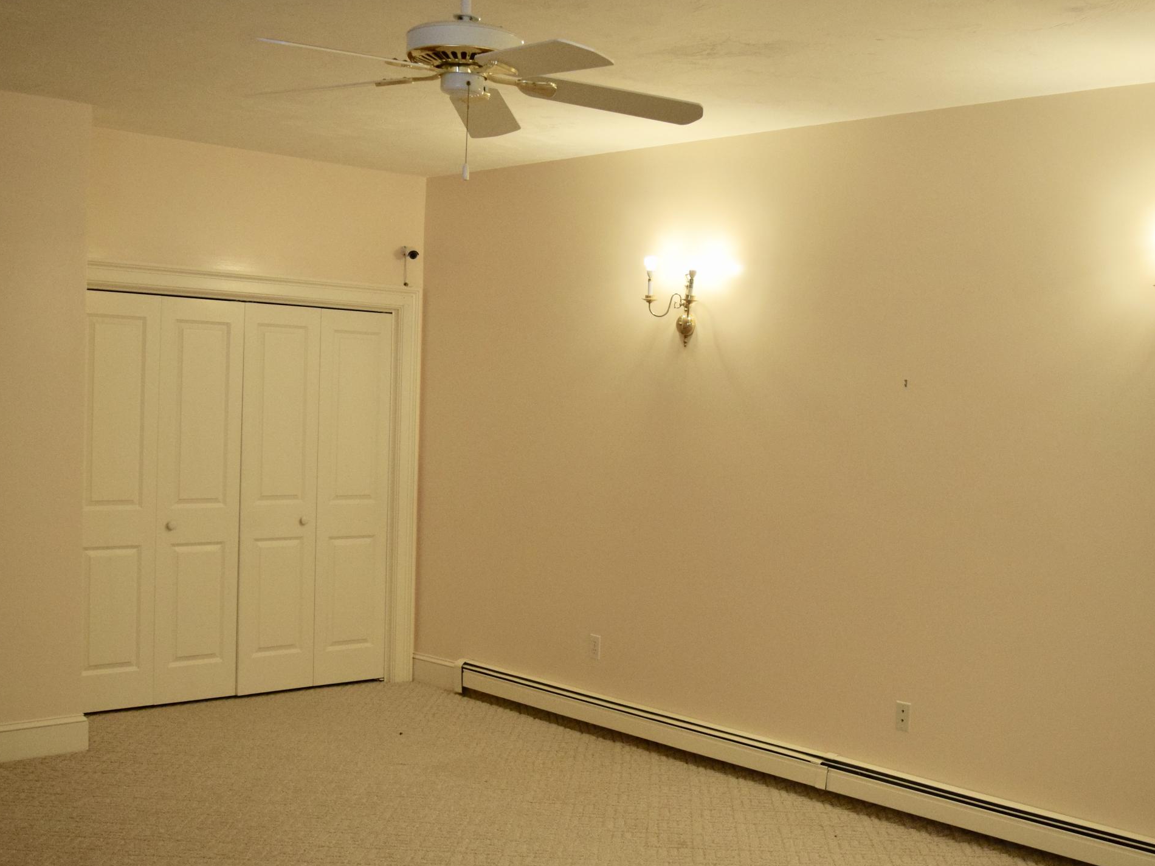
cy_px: 493
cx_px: 632
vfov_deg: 35.1
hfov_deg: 45.7
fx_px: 1368
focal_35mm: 41
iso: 800
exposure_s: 1/60
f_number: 3.5
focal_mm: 18
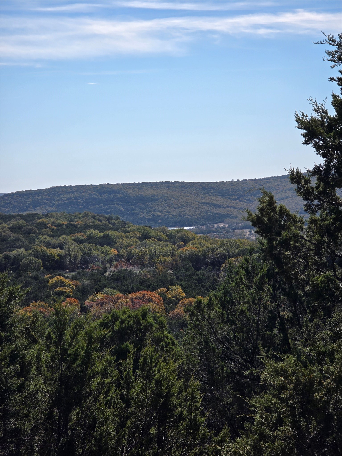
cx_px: 171
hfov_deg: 12.9
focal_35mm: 115
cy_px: 228
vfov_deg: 17.1
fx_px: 1515
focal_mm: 18.6
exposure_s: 1/2043
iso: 64
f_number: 3.4
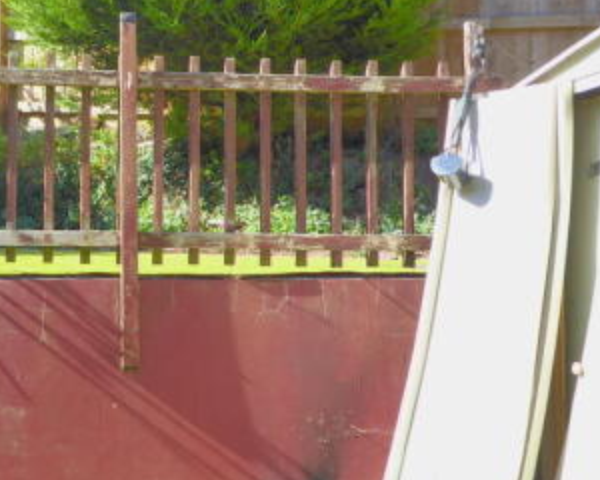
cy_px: 205
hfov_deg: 32.8
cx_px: 85
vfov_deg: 27.6
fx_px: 977
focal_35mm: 55
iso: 80
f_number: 3.5
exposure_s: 1/200
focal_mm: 5
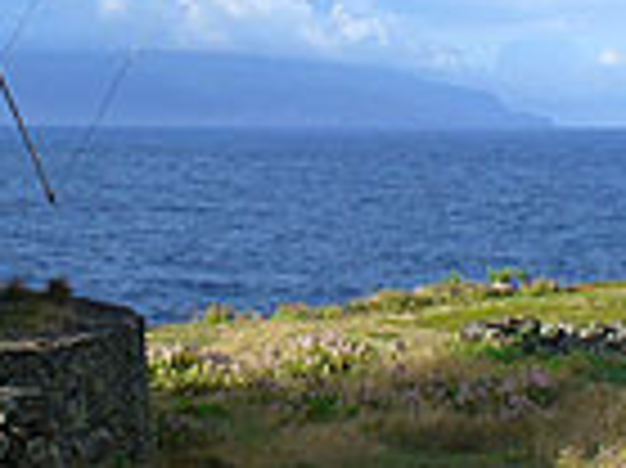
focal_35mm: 120
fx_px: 2168
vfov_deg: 12.2
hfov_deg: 16.4
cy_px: 14
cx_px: 167
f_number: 5.6
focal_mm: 6.1
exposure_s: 1/160
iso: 80
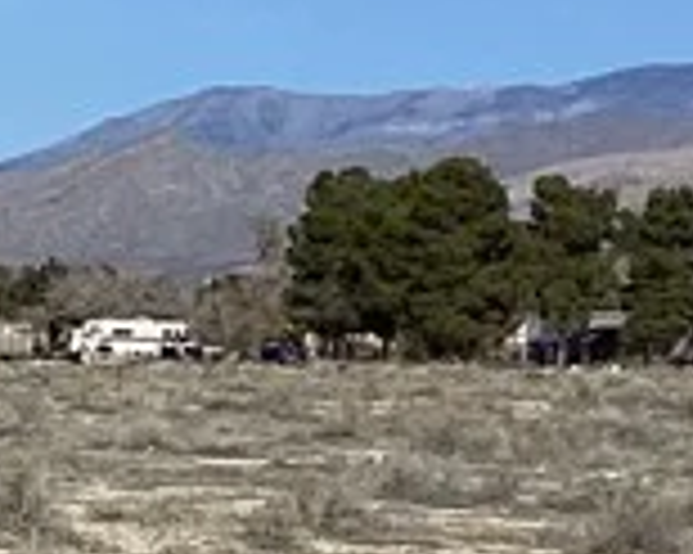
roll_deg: -0.8
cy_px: 748
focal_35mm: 201
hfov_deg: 9.0
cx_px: -760
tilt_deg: -5.0
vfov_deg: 7.6
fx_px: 4120
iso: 25
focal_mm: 3.3
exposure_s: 1/3546
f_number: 2.4
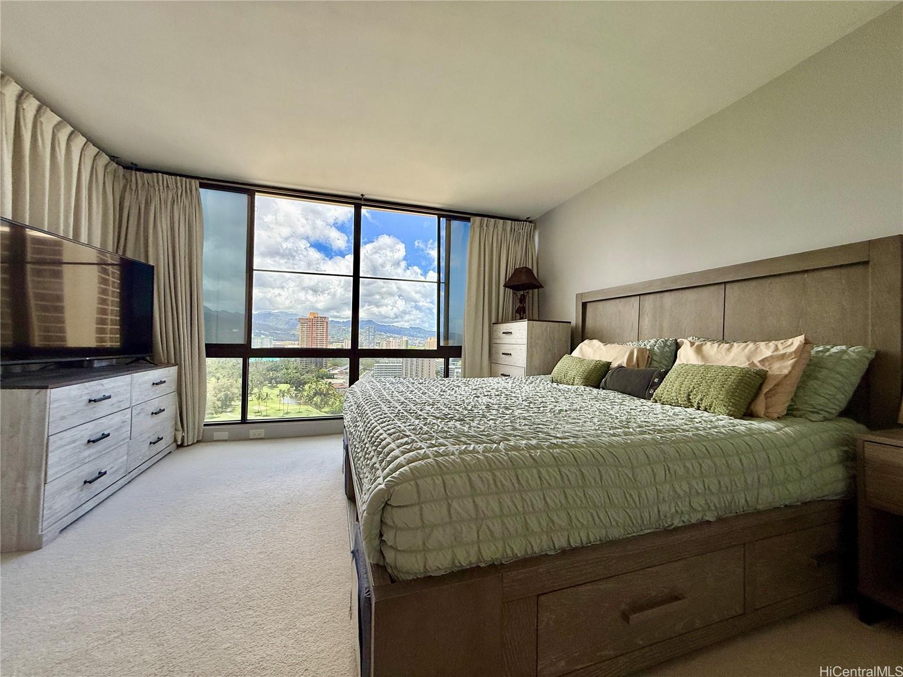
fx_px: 365
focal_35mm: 14
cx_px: 452
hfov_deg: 102.1
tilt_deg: +0.1
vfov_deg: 85.7
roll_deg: -2.3
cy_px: 338
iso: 64
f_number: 2.2
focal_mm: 2.22
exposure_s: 1/554
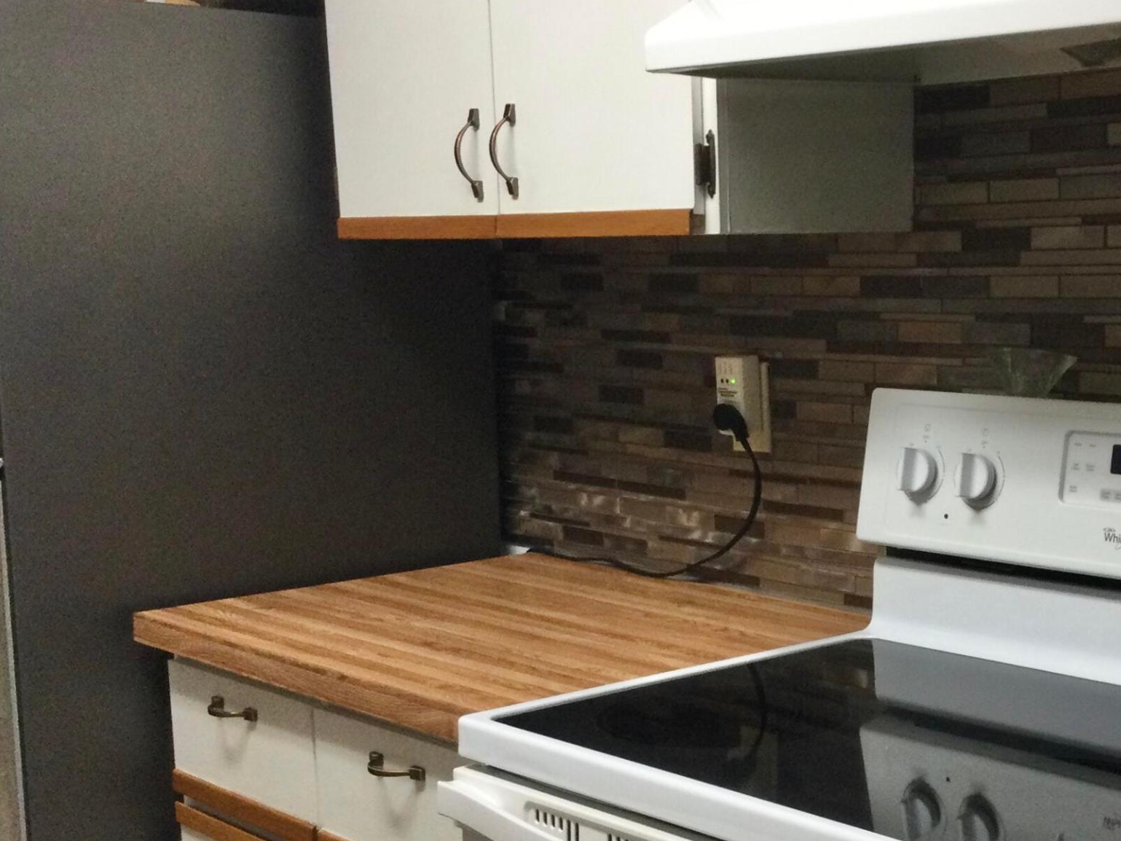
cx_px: 836
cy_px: 497
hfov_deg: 32.6
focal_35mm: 58
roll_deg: -0.1
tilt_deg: -6.5
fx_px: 1878
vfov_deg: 25.2
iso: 80
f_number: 2.4
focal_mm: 3.3
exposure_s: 1/30
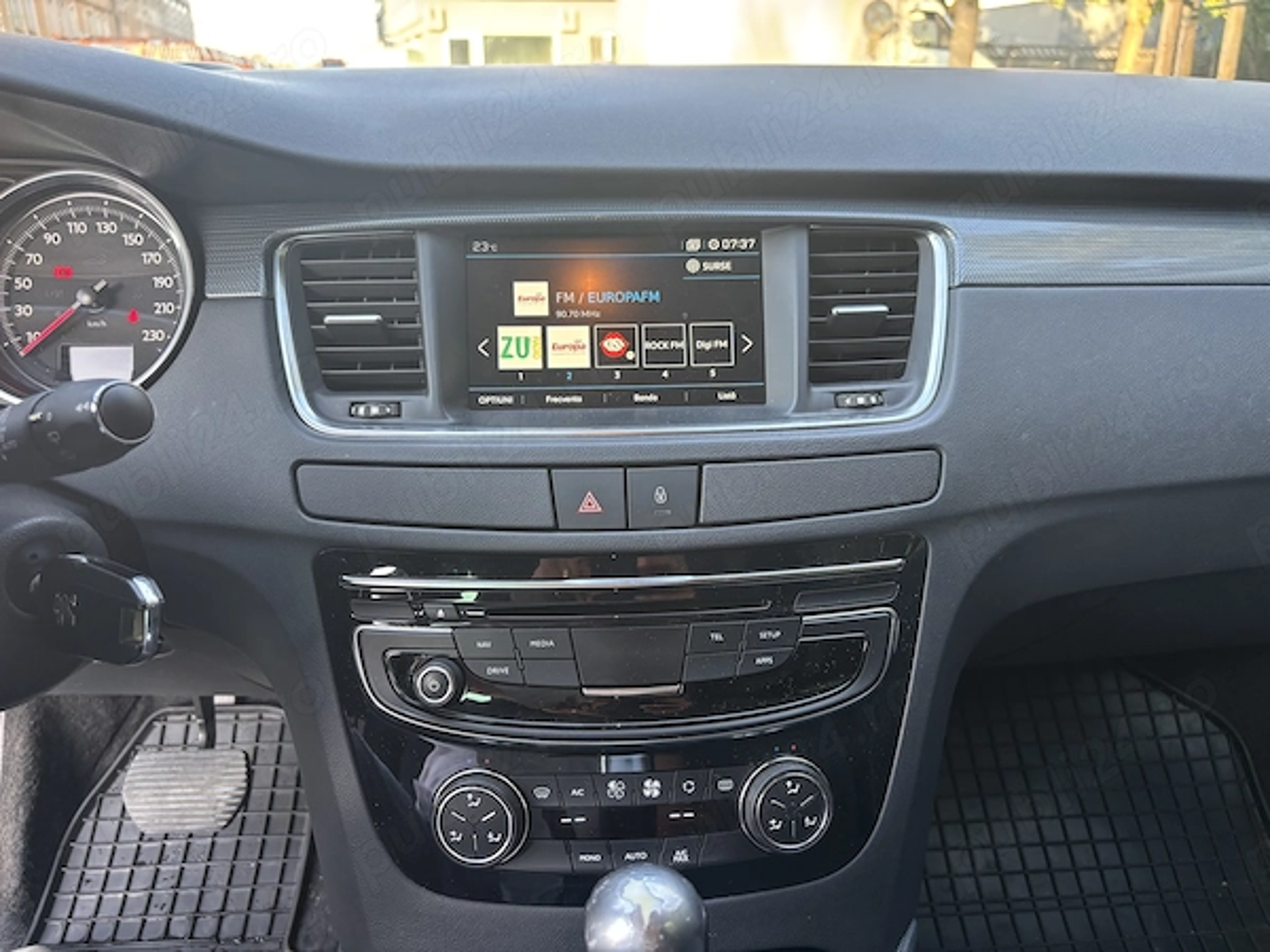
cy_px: 476
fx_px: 954
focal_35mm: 26
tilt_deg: -23.3
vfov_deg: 53.1
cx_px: 635
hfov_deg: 67.3
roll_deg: +0.0
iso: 125
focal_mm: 5.96
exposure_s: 1/121
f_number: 1.6
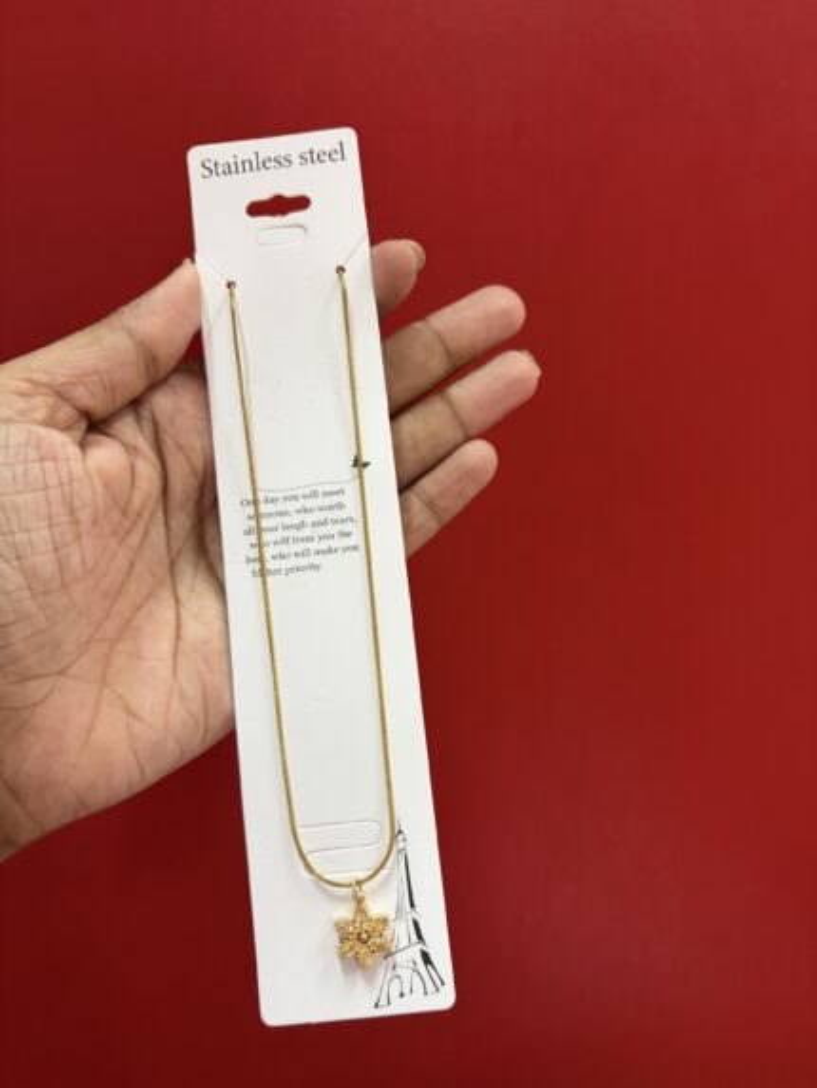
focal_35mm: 26
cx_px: 408
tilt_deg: -23.4
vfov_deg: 67.3
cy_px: 544
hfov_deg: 53.1
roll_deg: +4.0
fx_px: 818
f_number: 1.6
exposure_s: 1/50
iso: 160
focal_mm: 5.96
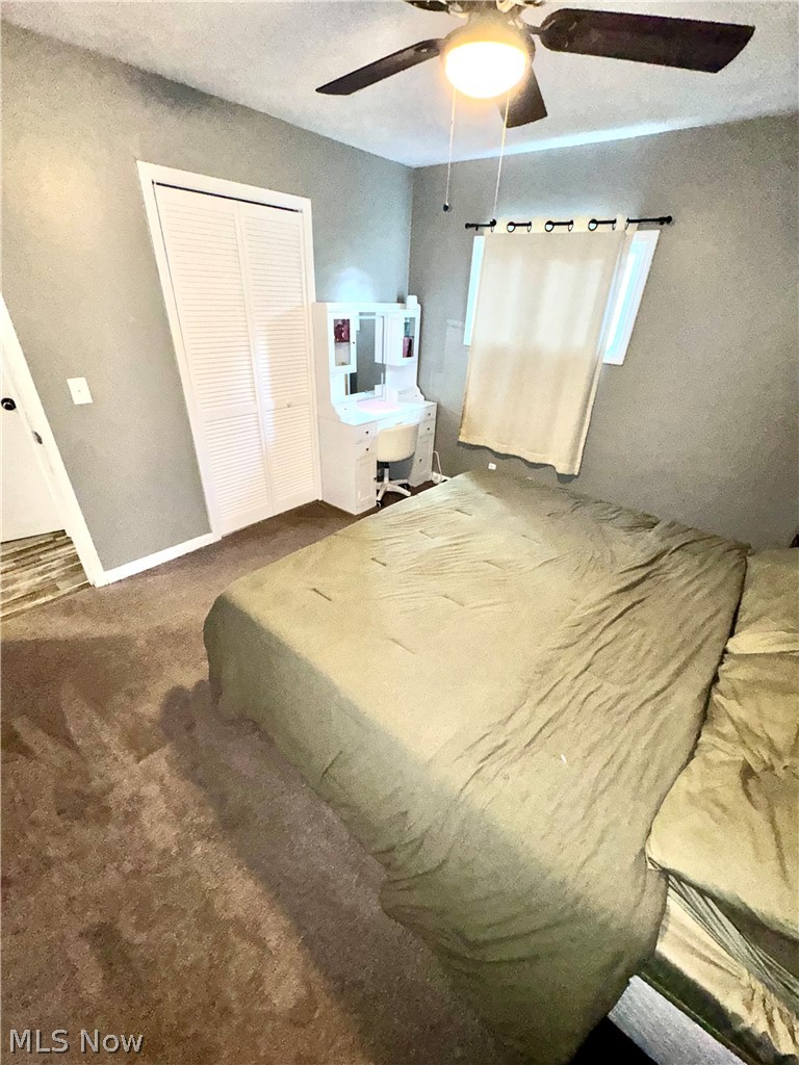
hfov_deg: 85.7
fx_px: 431
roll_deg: -3.3
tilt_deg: -30.3
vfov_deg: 102.1
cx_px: 400
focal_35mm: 14
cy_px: 532
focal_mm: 2.22
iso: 250
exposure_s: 1/60
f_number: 2.2
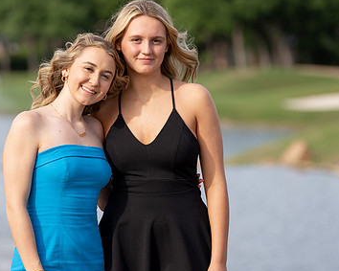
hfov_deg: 10.0
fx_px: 1946
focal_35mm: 194
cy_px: 117
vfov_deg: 8.0
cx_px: 137
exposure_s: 1/1000
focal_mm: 118
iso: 100
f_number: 2.8
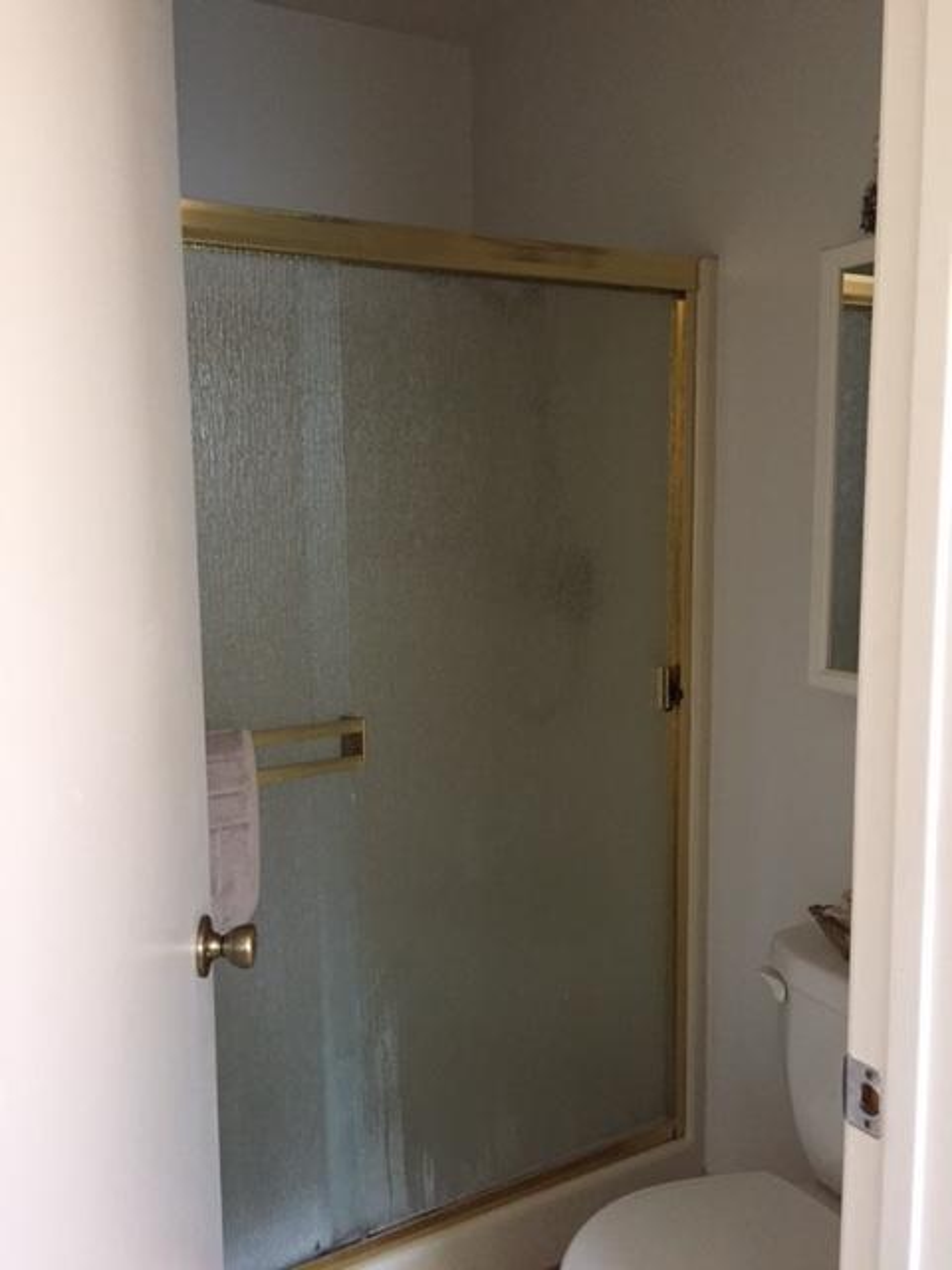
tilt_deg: -9.4
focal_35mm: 29
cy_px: 635
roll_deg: +1.2
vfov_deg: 61.7
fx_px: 1063
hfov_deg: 48.2
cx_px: 476
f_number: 2.2
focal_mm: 4.15
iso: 250
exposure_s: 1/24
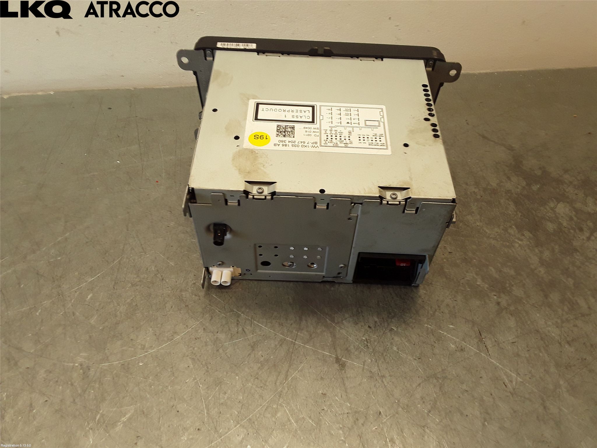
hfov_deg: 63.4
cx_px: 298
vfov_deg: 49.7
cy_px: 224
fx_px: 483
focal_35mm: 28
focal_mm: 2.91
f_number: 1.9
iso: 40
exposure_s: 1/115
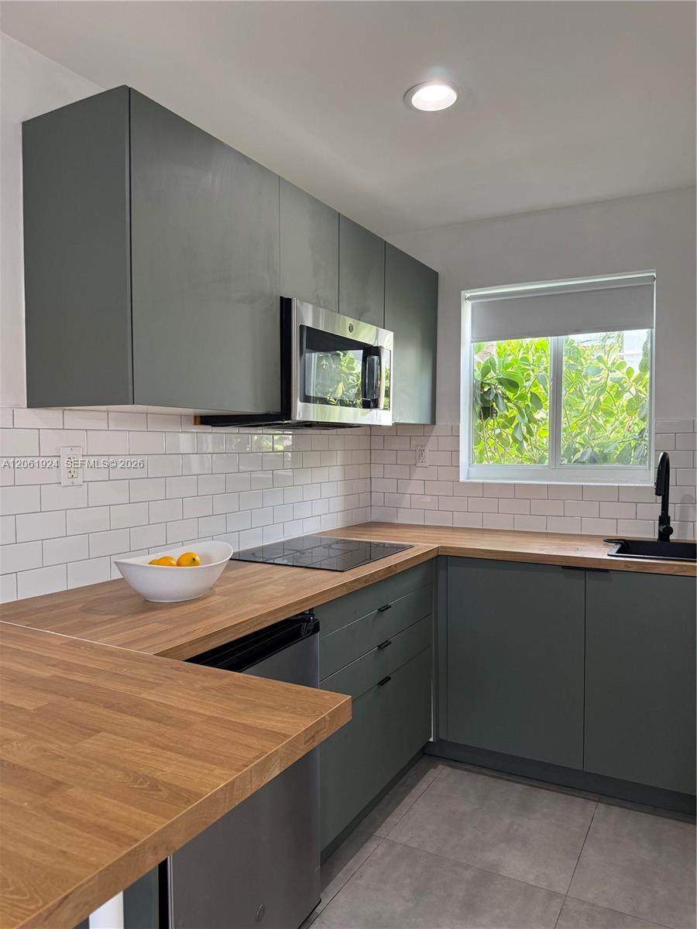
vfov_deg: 71.6
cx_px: 348
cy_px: 464
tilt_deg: -1.8
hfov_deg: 56.8
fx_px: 644
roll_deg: +0.0
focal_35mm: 24
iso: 200
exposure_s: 1/188
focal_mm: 6.76
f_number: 1.78
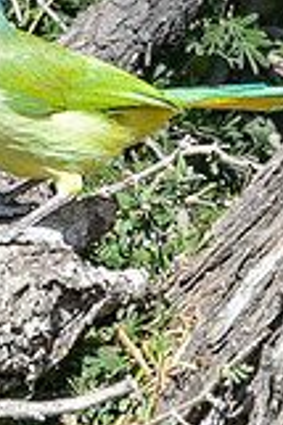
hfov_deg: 0.6
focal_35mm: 2357
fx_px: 27851
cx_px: 122
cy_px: 82
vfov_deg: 0.9
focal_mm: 340
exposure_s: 1/1250
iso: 900
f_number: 5.6
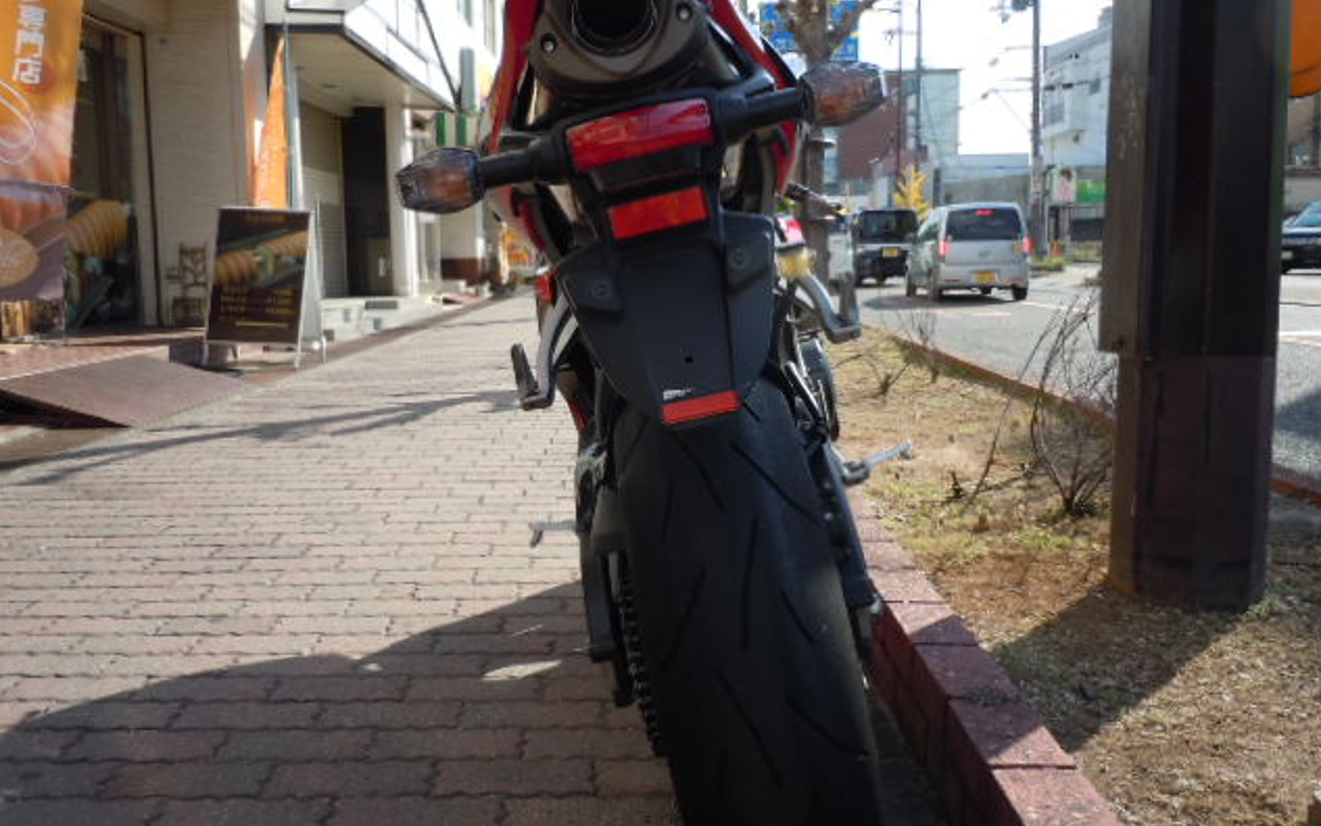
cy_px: 380
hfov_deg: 62.9
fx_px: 1080
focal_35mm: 30
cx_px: 662
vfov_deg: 41.8
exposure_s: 1/400
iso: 100
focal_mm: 5
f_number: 3.7
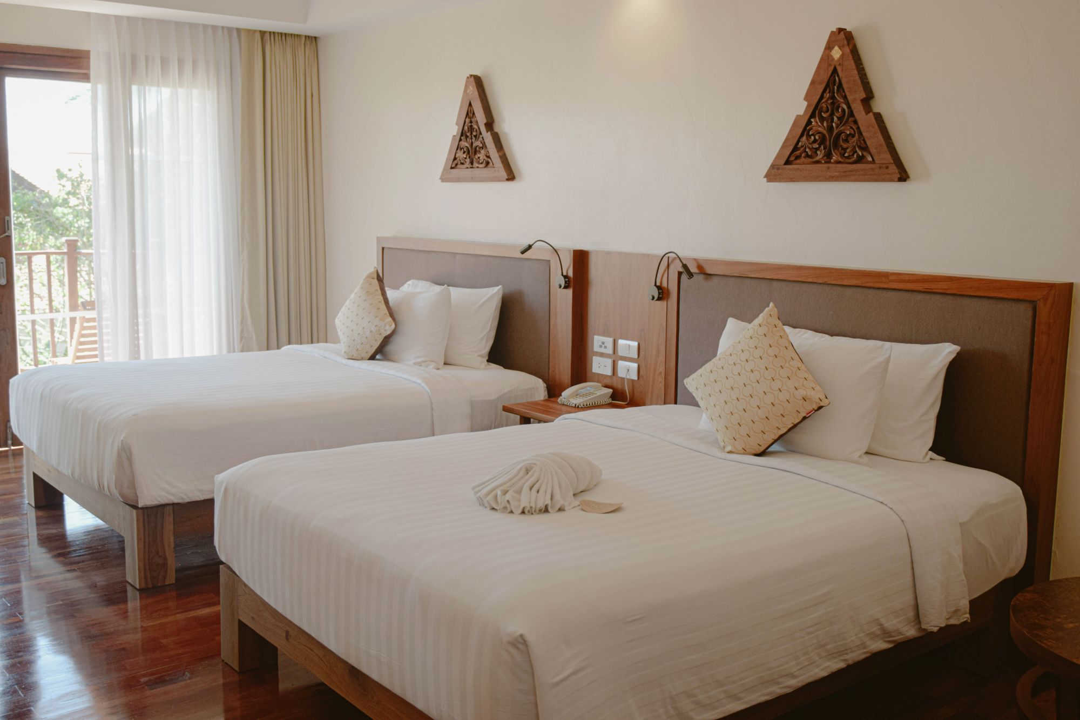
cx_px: 540
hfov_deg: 53.1
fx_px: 1080
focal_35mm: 36
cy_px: 360
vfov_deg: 36.9
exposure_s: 1/200
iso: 200
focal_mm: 24
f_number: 2.8
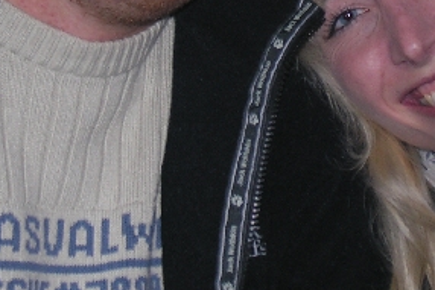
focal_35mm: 258
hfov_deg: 8.0
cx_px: 322
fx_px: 3119
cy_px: -20
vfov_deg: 5.3
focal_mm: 18
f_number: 3.3
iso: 50
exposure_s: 1/60.1
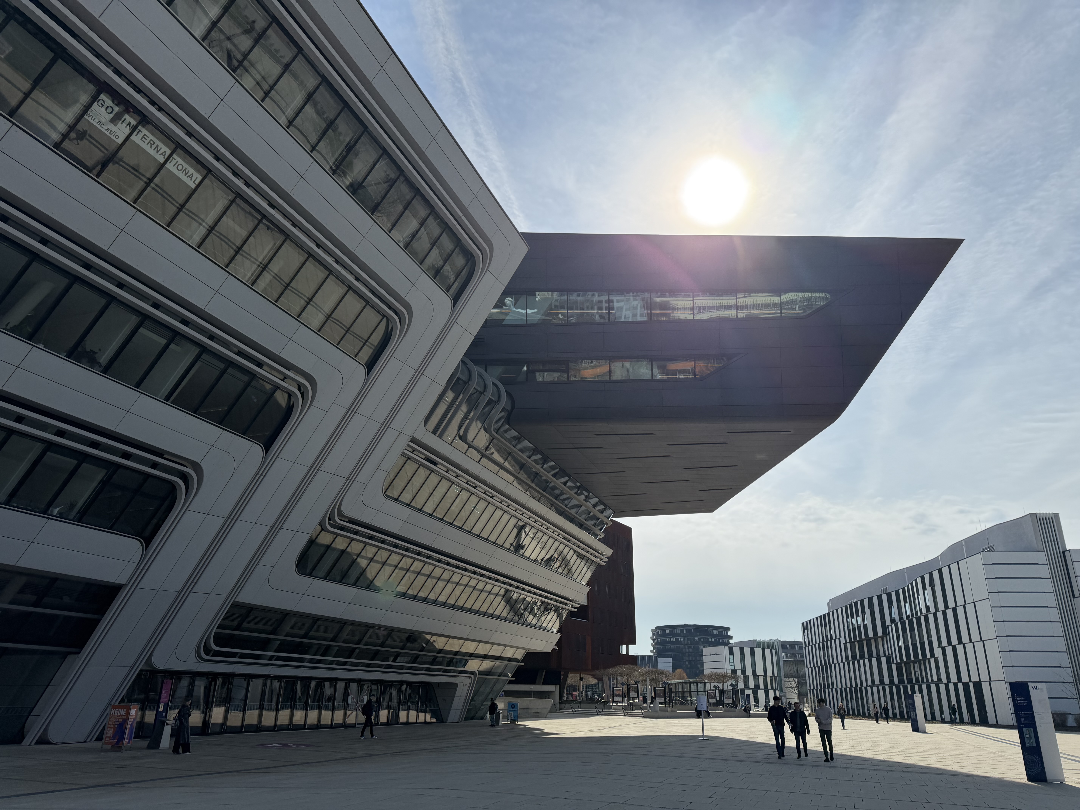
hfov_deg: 71.6
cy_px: 405
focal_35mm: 24
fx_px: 749
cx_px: 540
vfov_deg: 56.8
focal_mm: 6.76
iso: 80
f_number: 1.78
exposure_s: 1/9091
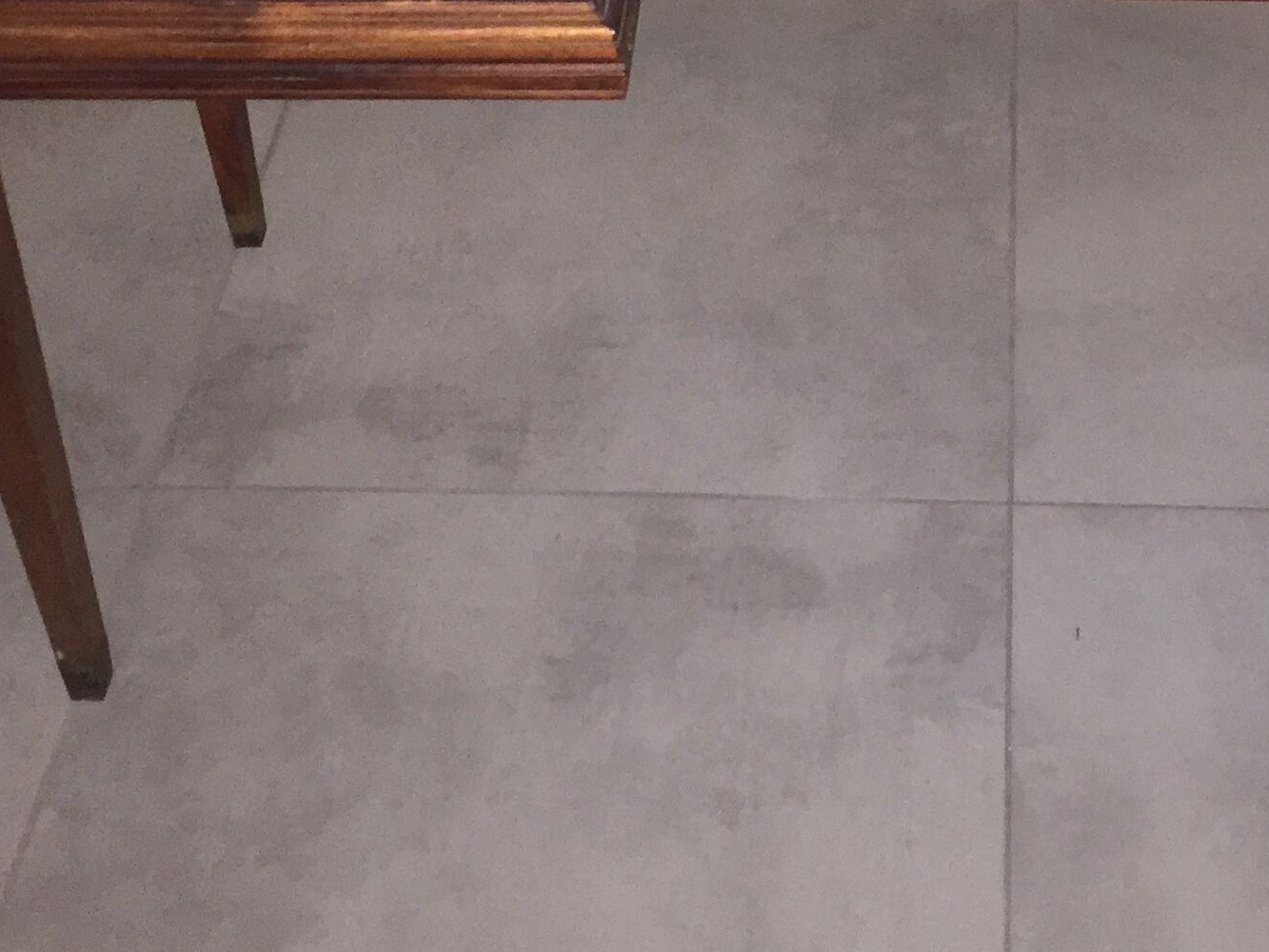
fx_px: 2603
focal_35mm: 71
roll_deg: -0.3
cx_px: 931
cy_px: -146
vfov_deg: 19.7
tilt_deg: -35.3
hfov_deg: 27.1
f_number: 2.2
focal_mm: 4.15
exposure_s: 1/17
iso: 200
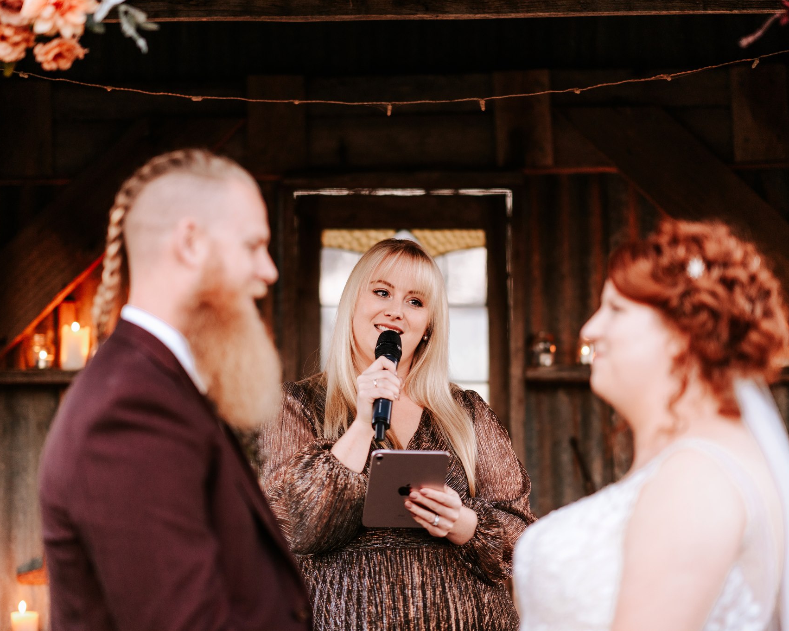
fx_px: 2241
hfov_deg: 20.0
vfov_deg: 16.0
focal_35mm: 96
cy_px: 315
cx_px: 390
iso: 400
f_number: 1.4
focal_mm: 85
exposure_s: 1/125
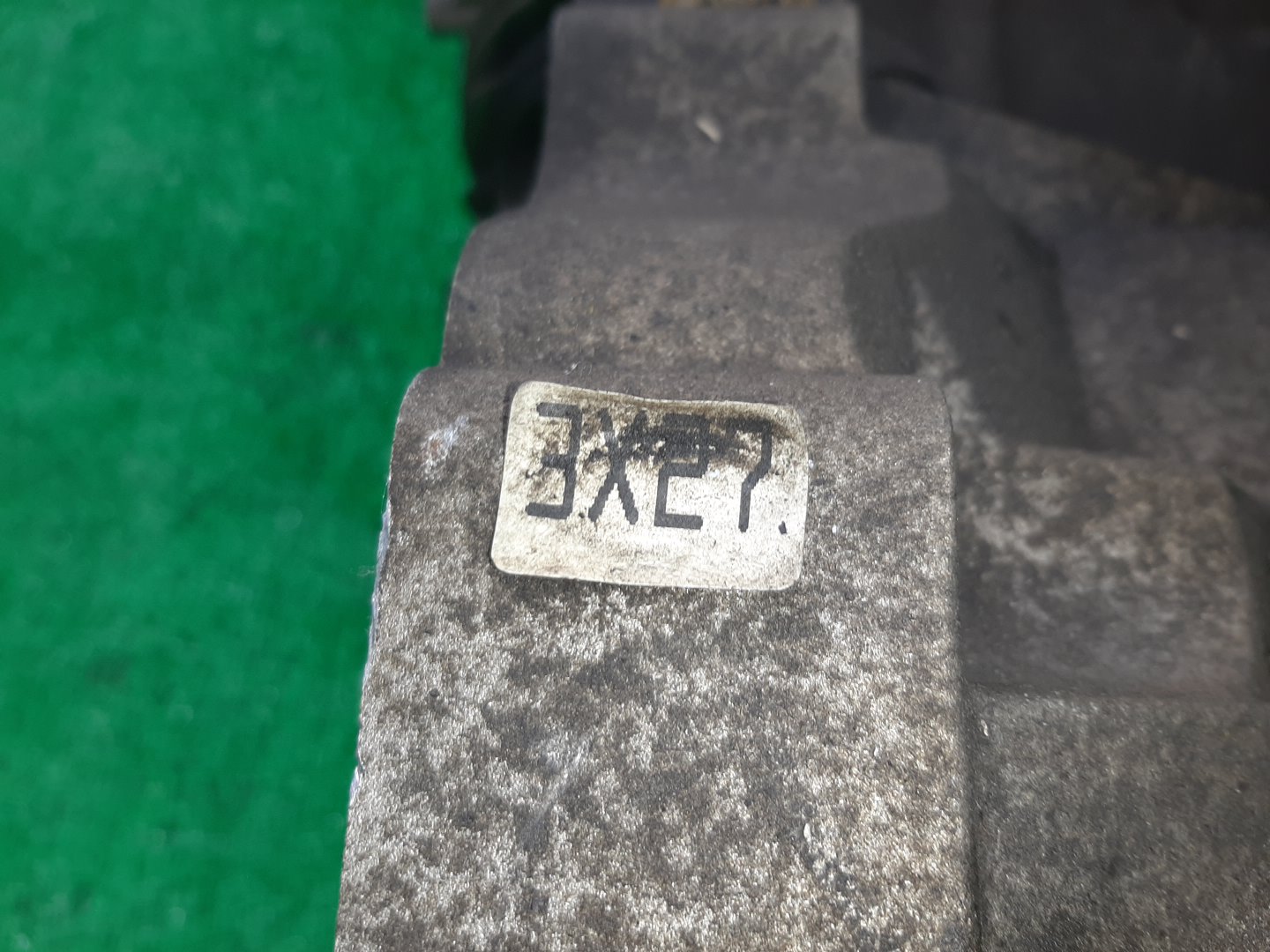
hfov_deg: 67.3
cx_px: 635
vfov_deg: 53.1
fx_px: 954
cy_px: 476
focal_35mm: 26
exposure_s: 1/50
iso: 51
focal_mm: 3.93
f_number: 1.7
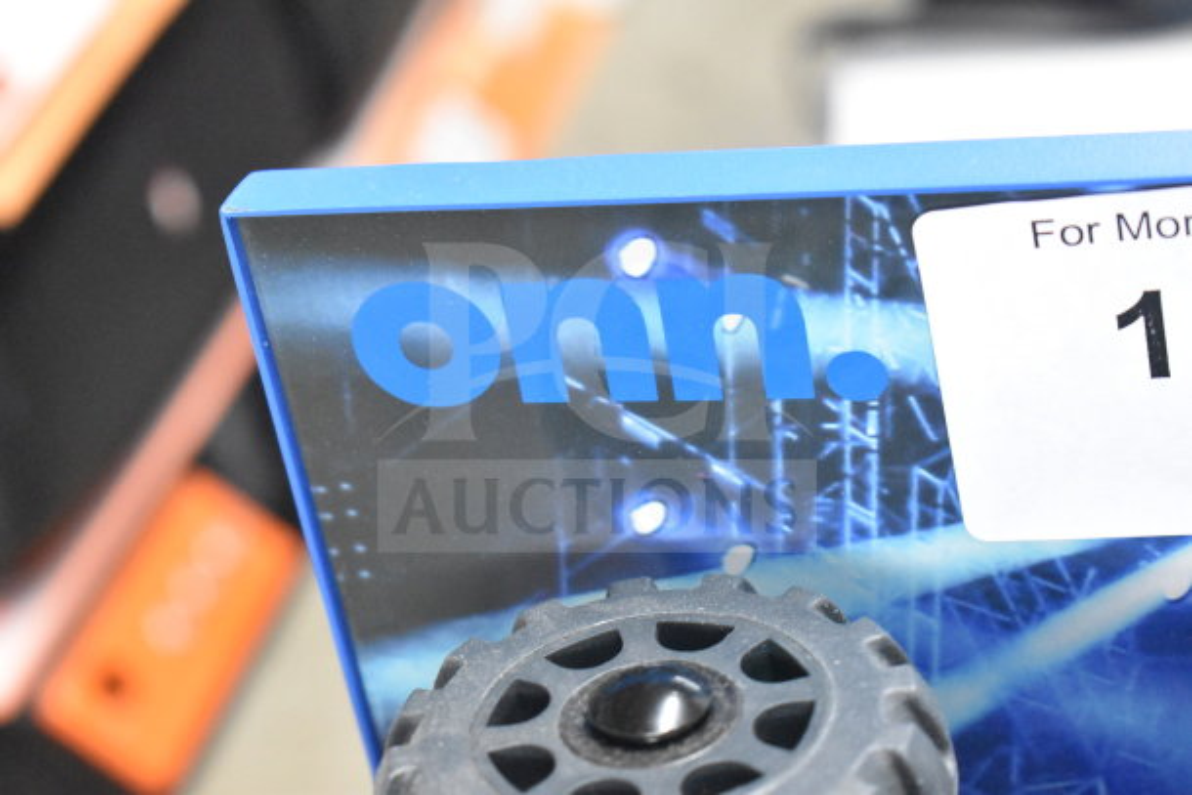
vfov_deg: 16.6
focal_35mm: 82
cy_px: 398
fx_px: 2732
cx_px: 596
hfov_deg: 24.6
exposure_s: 1/100
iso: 9000
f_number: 5.6
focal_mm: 55
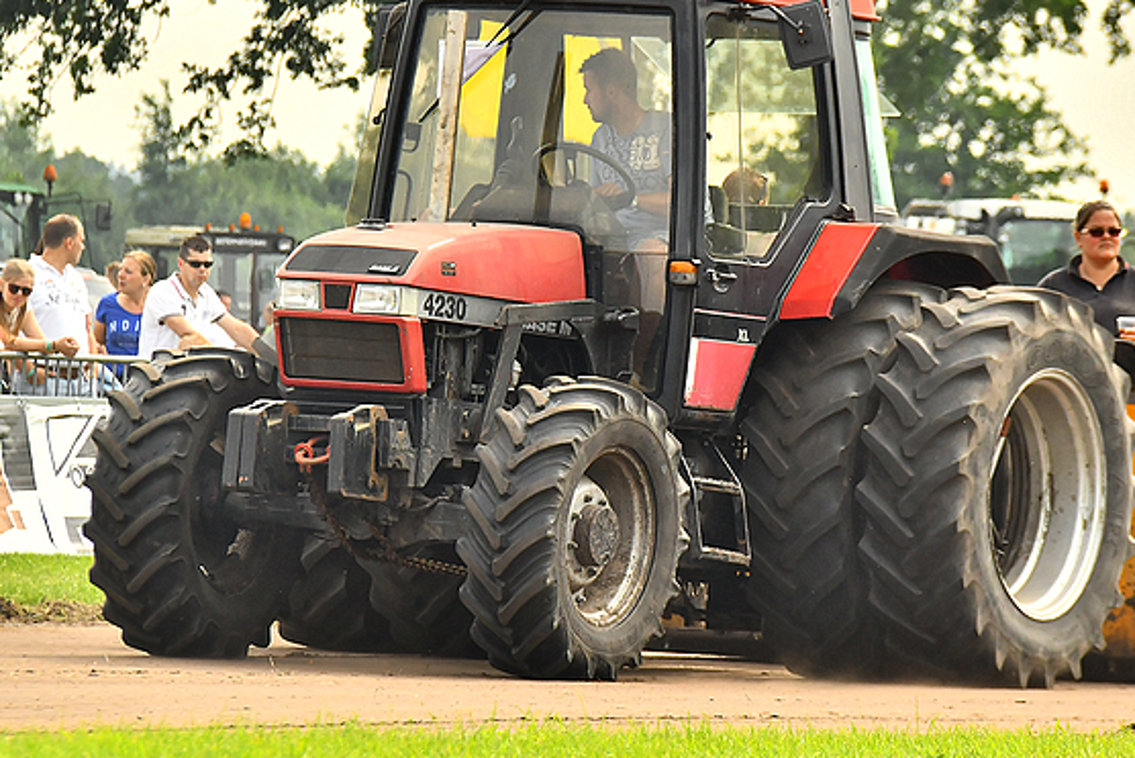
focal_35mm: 561
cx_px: 682
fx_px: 17691
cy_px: 342
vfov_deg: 2.5
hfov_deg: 3.7
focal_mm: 260
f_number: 9
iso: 500
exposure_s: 1/800
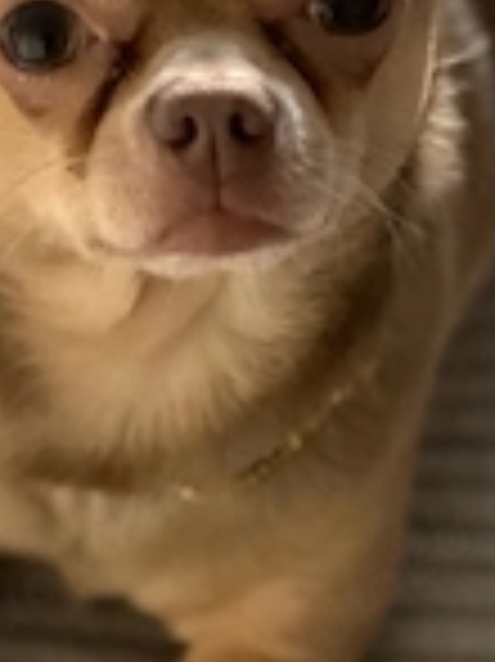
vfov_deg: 9.4
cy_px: 257
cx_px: 176
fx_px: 4010
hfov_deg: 7.1
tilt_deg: -47.7
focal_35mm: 210
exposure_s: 1/15
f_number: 2.8
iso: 500
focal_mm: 9
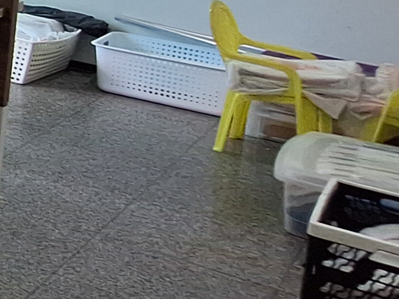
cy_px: -105
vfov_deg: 17.9
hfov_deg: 14.2
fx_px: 876
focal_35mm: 76
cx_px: -612
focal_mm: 1.74
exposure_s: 1/120
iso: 64
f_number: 2.2
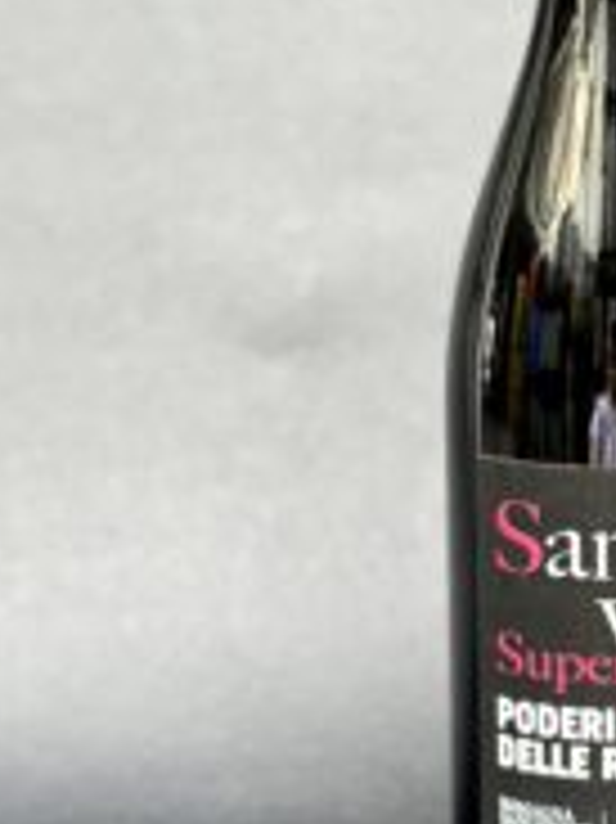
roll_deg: -0.7
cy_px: 261
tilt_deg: -4.6
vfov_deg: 18.7
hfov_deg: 13.9
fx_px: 2494
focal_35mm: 105
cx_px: 603
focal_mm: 6.86
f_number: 1.78
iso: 64
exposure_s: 1/100
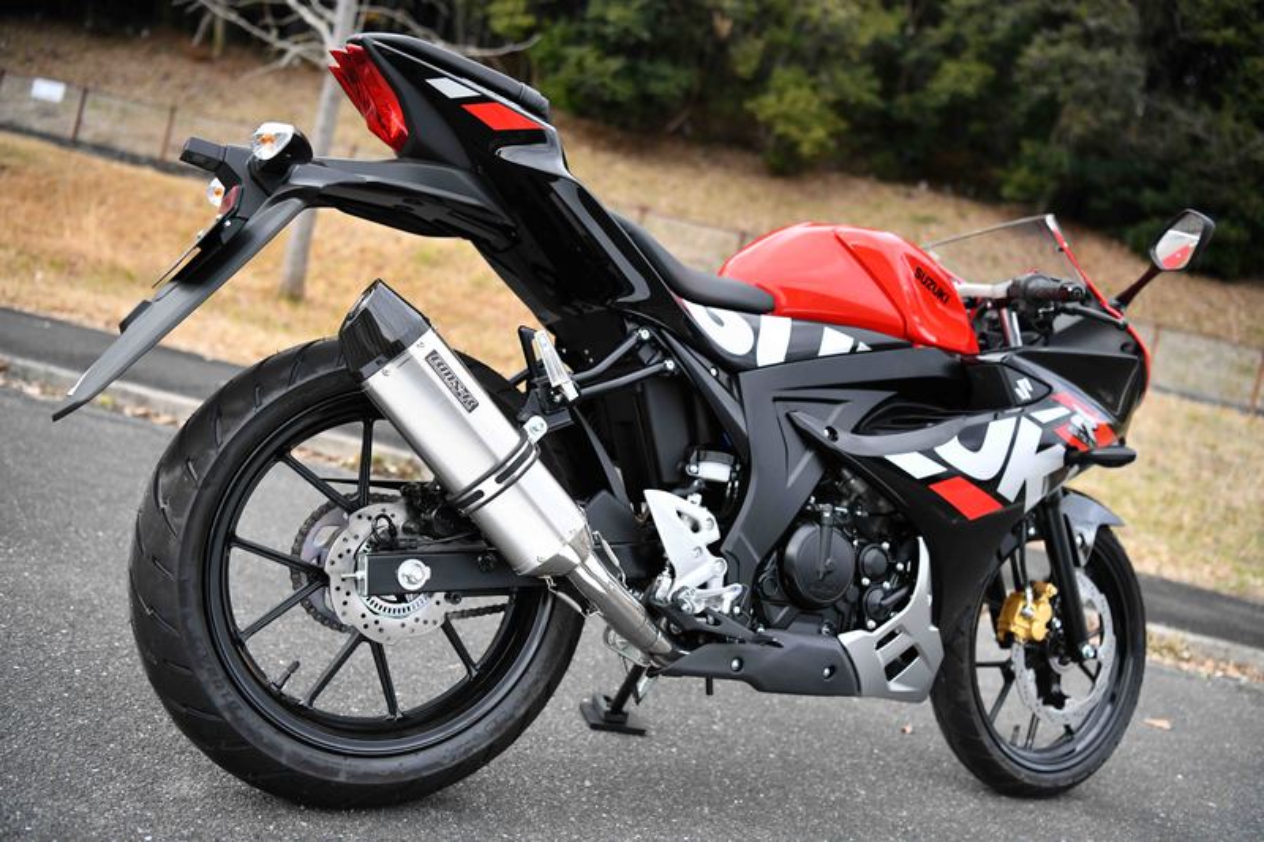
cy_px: 421
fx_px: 1123
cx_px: 632
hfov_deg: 58.7
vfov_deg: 41.1
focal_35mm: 32
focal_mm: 32
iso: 3200
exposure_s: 1/8000
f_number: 2.8
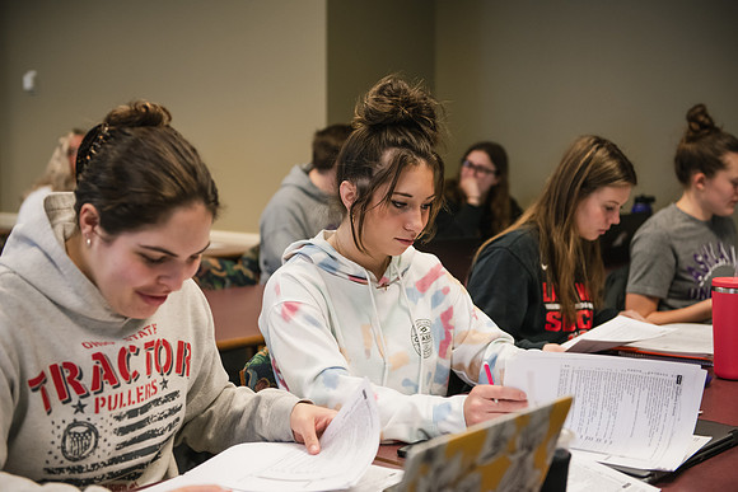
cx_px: 369
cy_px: 246
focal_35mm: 55
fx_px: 1128
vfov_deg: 24.6
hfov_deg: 36.2
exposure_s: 1/200
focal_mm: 55
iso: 1250
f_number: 3.2
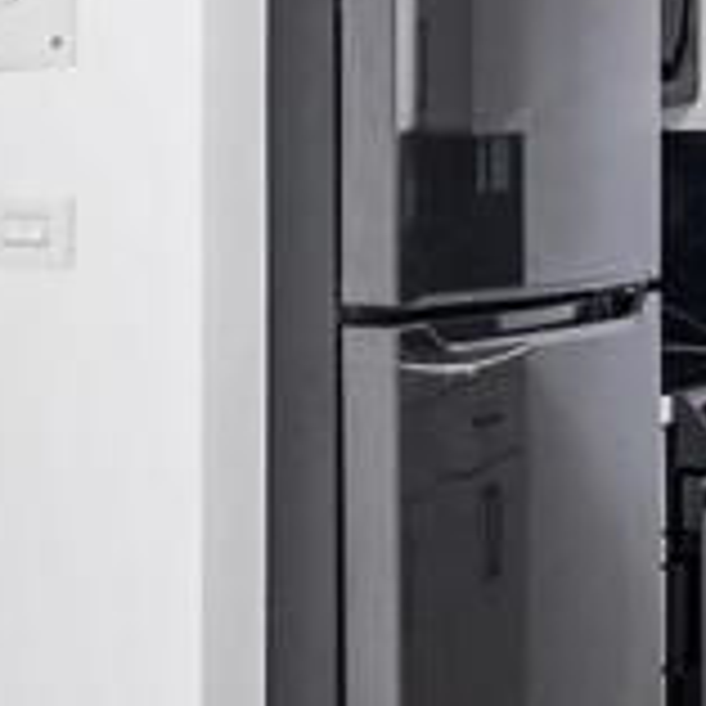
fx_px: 1892
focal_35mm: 82
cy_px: 216
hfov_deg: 19.2
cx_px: -265
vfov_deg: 21.0
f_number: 5.6
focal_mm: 7
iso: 100
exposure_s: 1/15
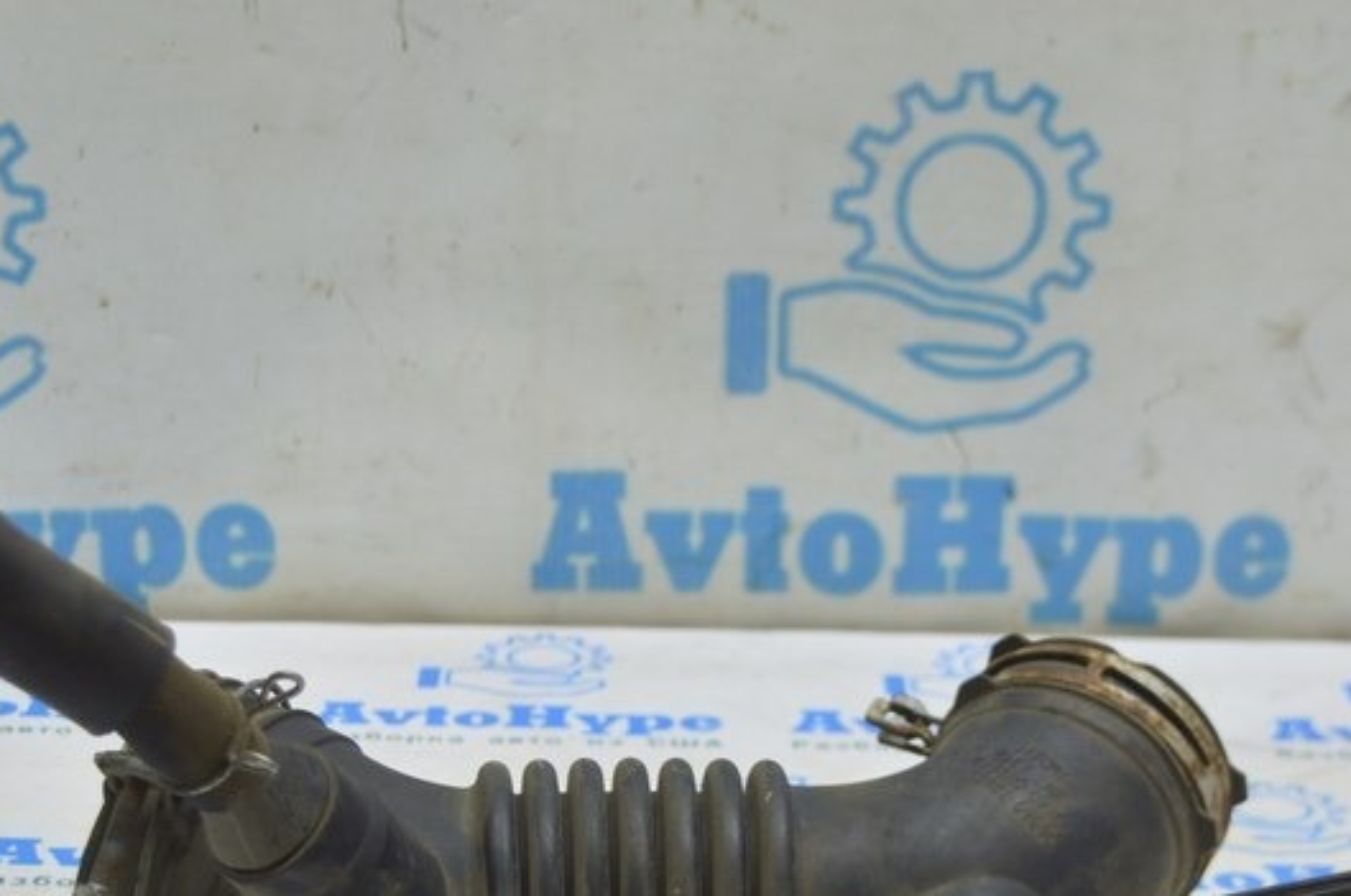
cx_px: 669
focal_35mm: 93
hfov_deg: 21.9
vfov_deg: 14.5
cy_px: 849
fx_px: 3485
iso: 400
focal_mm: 32
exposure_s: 1/40
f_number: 4.5
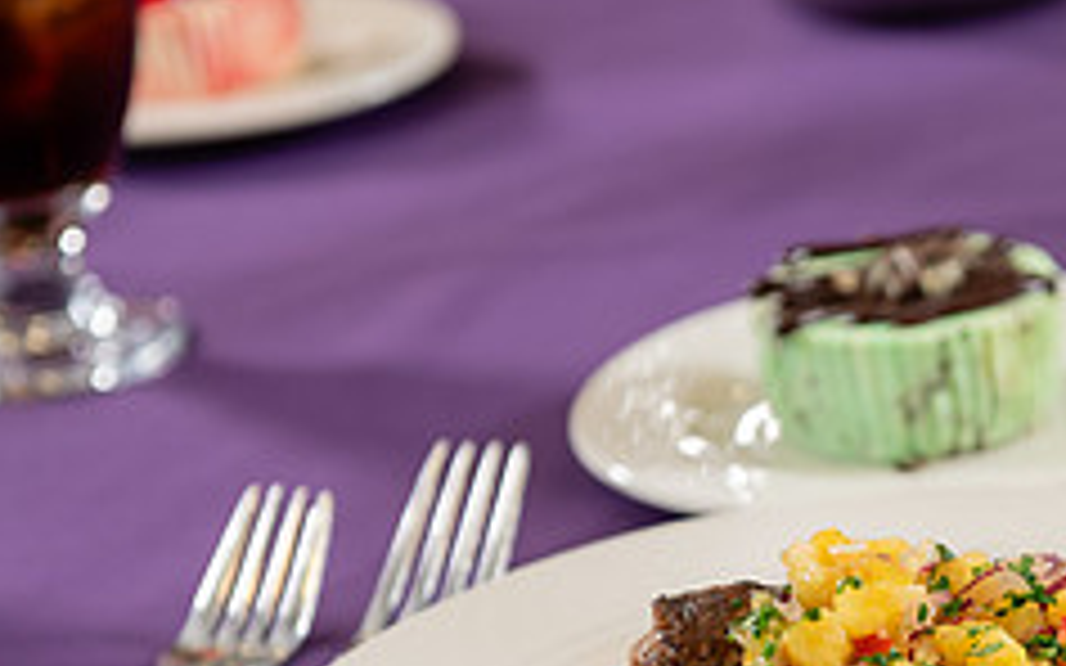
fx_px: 4357
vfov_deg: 8.7
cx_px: 972
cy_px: 673
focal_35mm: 150
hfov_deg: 13.8
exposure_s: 1/160
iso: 400
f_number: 4
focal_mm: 60
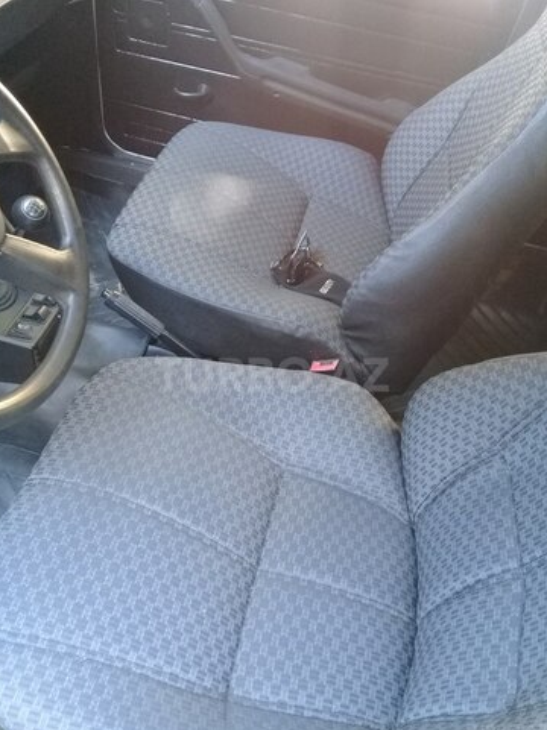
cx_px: 272
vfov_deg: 56.8
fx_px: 675
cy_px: 375
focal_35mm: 32
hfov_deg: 44.1
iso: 200
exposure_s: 1/25
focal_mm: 3.3
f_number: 2.2
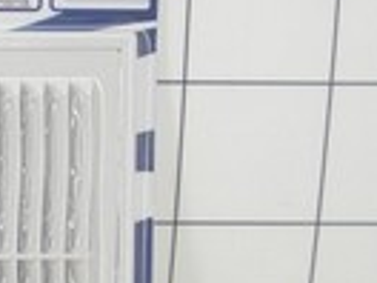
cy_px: 200
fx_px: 1677
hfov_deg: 12.4
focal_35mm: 154
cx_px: -111
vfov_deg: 9.6
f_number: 4
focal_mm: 9.13
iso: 160
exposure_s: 1/40
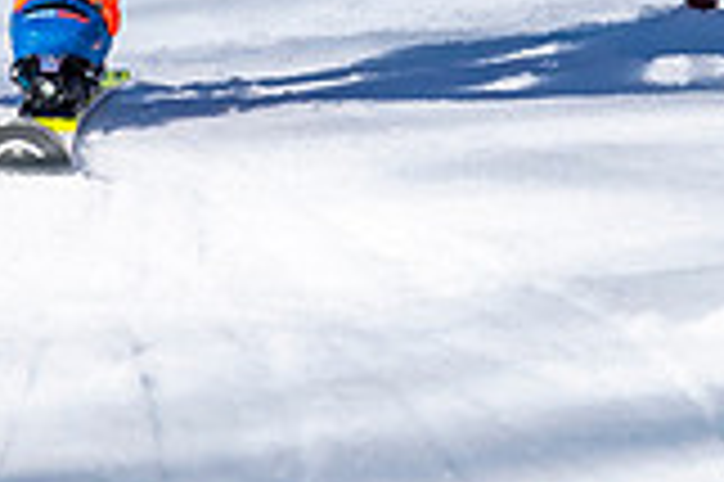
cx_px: 216
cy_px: -211
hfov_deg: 0.8
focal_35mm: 2666
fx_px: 53561
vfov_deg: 0.5
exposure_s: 1/2000
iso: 500
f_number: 8
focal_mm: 560
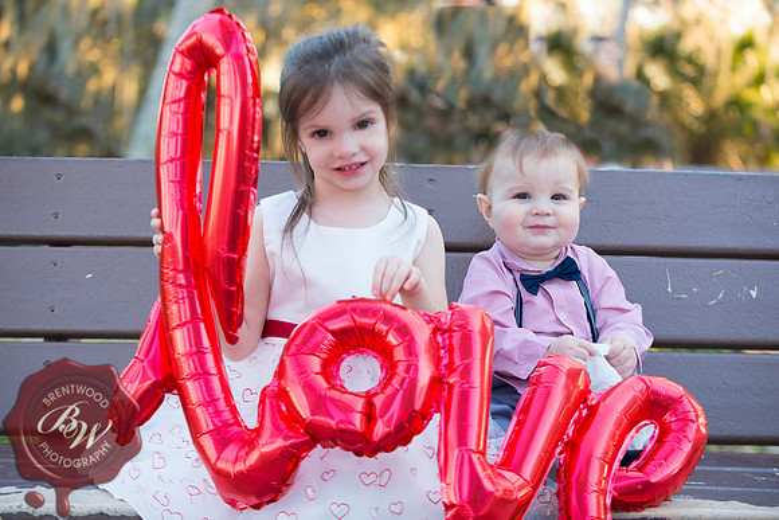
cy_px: 260
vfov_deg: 19.5
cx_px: 390
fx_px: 1515
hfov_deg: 28.8
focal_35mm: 70
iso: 200
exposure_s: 1/125
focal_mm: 70
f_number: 3.5
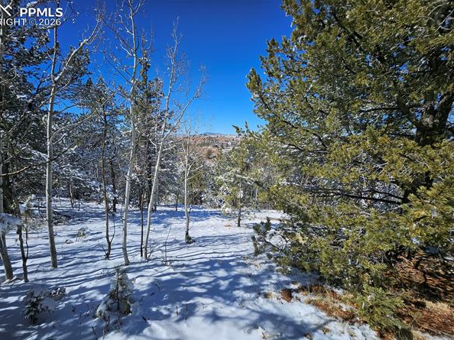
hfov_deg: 101.9
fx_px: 184
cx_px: 212
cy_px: 182
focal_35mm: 14
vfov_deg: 85.5
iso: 32
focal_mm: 1.74
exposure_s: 1/2604
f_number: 2.2
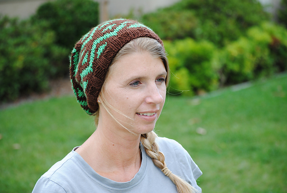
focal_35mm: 105
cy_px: 96
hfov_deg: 19.4
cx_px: 144
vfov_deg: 13.1
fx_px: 839
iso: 200
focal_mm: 70
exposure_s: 1/160
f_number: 4.2
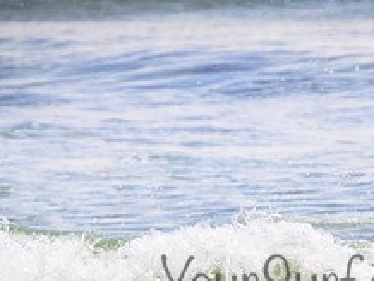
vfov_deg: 1.1
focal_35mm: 1406
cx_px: 152
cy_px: 206
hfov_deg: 1.4
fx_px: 15208
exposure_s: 1/2000
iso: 280
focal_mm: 400
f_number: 5.6
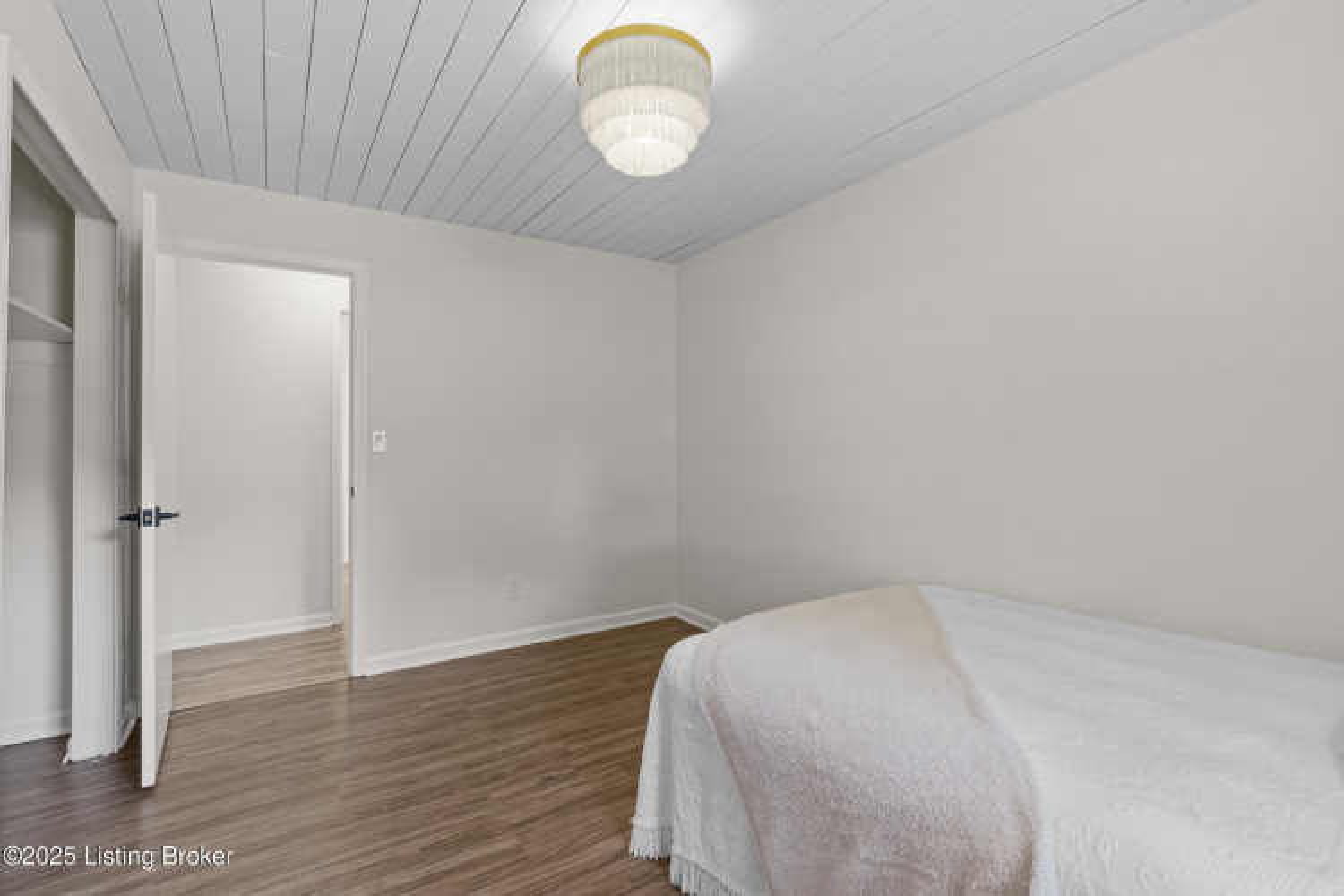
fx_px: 597
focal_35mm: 16
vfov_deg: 73.7
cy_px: 448
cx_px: 672
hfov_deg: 96.7
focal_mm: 16
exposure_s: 1
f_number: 10
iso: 400
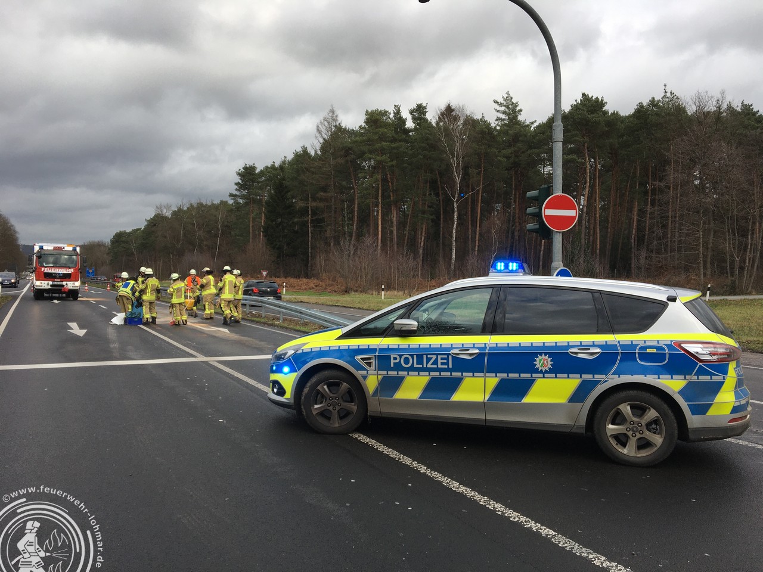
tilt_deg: -1.6
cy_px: 286
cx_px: 382
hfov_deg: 61.7
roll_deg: -0.2
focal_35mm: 29
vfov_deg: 48.2
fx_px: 639
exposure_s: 1/407
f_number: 2.2
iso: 25
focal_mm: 4.15
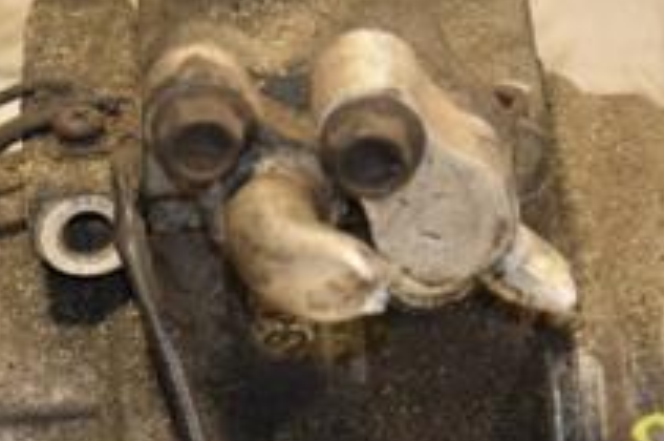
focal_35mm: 299
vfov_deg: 4.6
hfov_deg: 6.9
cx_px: 25
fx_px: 5506
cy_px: 466
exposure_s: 1/100
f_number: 5.3
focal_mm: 70
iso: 800
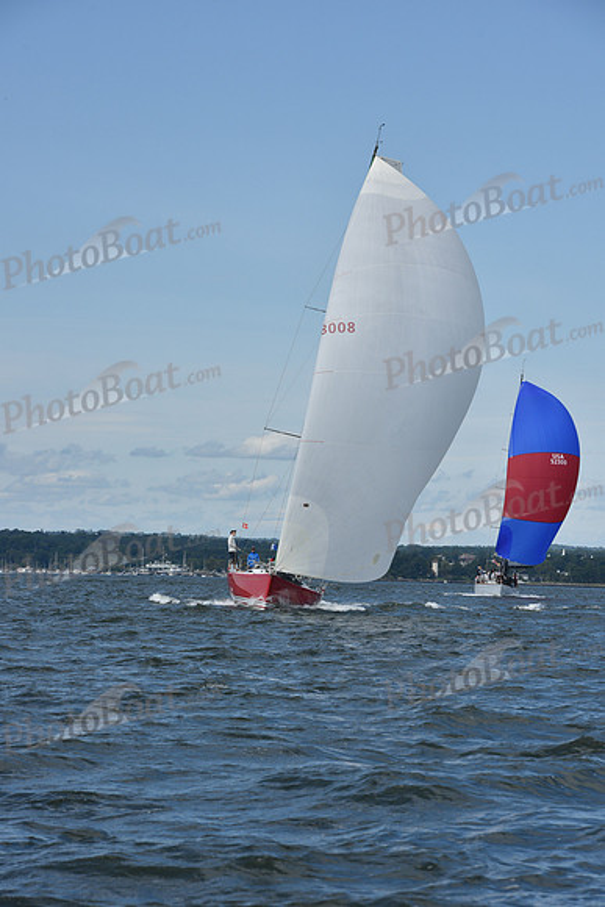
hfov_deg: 10.6
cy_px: 454
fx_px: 3275
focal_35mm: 130
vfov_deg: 15.8
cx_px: 302
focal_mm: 130
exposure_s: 1/1000
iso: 320
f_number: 10
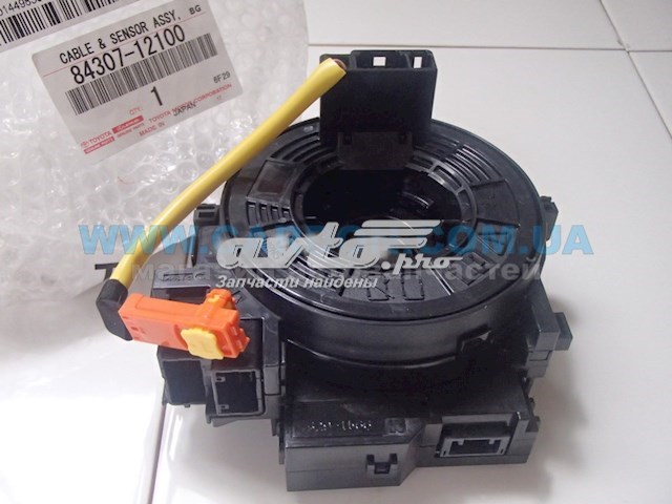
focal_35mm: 37
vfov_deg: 38.7
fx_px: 718
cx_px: 336
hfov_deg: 50.1
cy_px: 252
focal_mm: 6.64
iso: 800
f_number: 4.7
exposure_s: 1/125
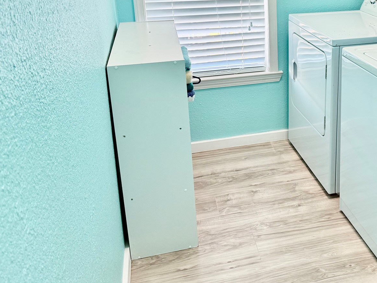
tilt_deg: -14.8
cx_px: 311
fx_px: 458
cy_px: 56
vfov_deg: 33.4
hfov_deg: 42.4
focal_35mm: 42
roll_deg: +0.1
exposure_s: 1/60
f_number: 1.78
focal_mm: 6.76
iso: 160
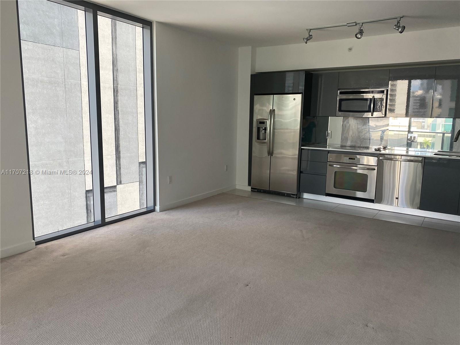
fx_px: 346
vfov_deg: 53.1
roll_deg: -1.1
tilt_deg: -7.8
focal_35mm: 26
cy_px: 172
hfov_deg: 67.3
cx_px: 230
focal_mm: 4.25
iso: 100
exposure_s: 1/121
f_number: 1.8
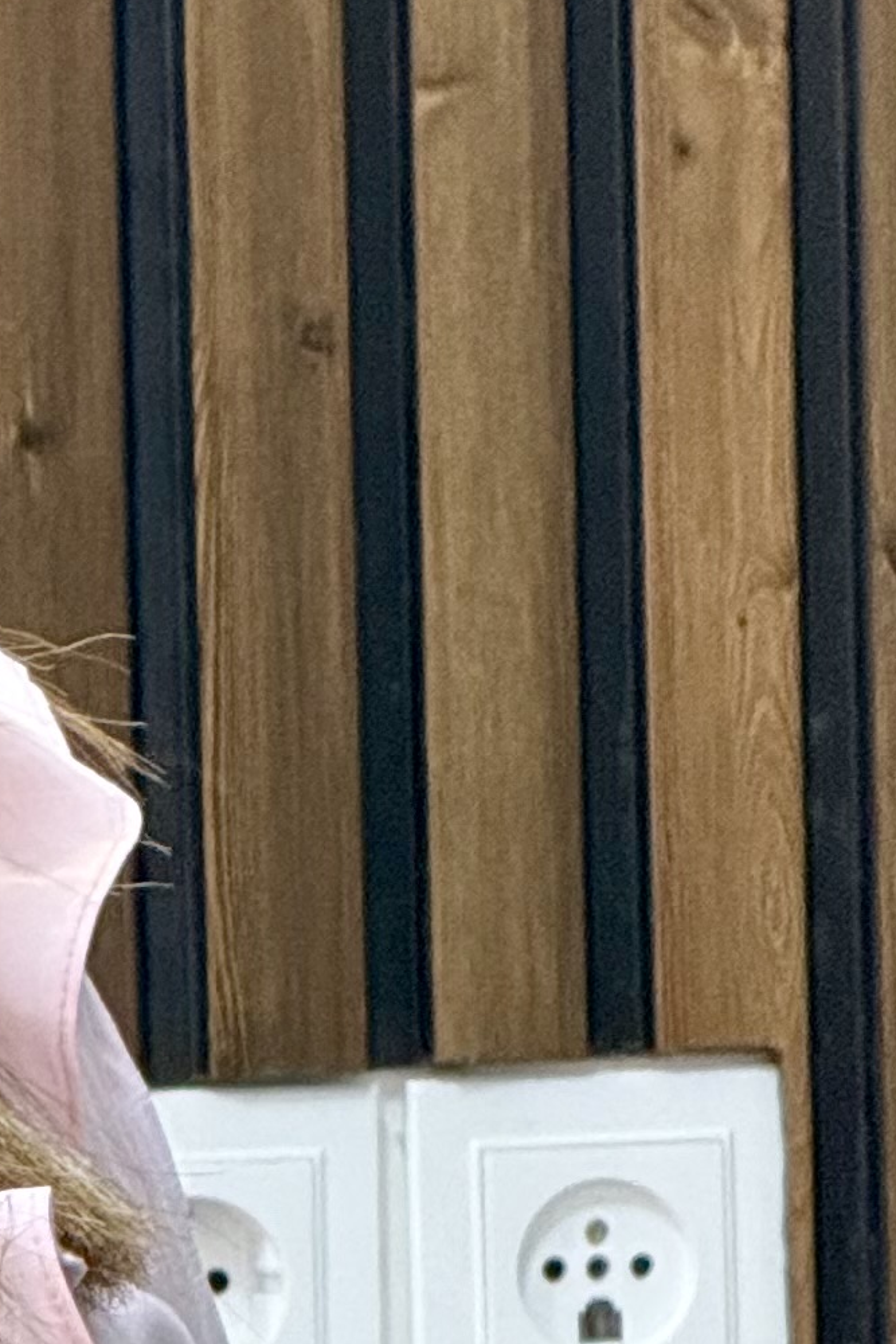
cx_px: -869
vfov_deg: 4.1
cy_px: 1486
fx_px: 18771
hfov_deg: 2.7
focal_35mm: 503
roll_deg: +1.1
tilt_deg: -4.4
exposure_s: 1/100
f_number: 2.8
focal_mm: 15.66
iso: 250
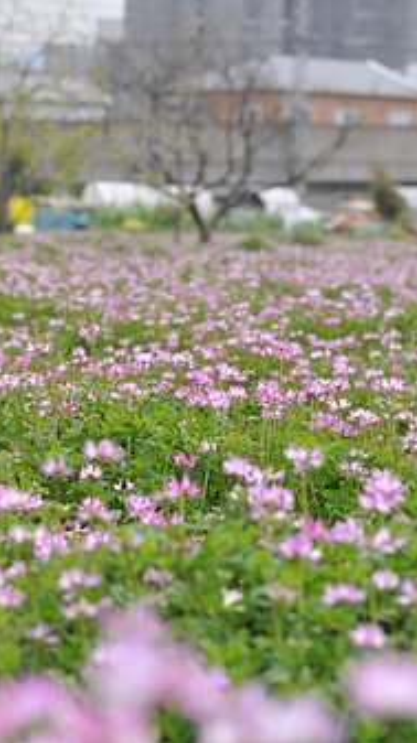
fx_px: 3290
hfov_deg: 7.2
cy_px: 370
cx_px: -40
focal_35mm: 167
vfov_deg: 12.9
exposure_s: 1/400
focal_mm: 70
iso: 200
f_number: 6.3
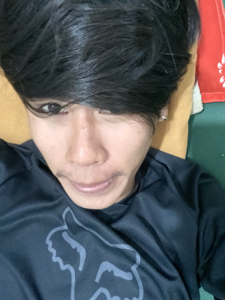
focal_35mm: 30
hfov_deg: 46.8
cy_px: 150
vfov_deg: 60.0
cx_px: 112
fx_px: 260
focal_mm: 2.71
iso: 2000
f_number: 2.2
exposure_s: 1/17
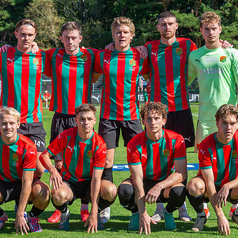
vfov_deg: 14.9
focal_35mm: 117
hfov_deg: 14.9
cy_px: 109
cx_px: 109
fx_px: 910
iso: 200
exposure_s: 1/800
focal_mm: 65
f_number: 4
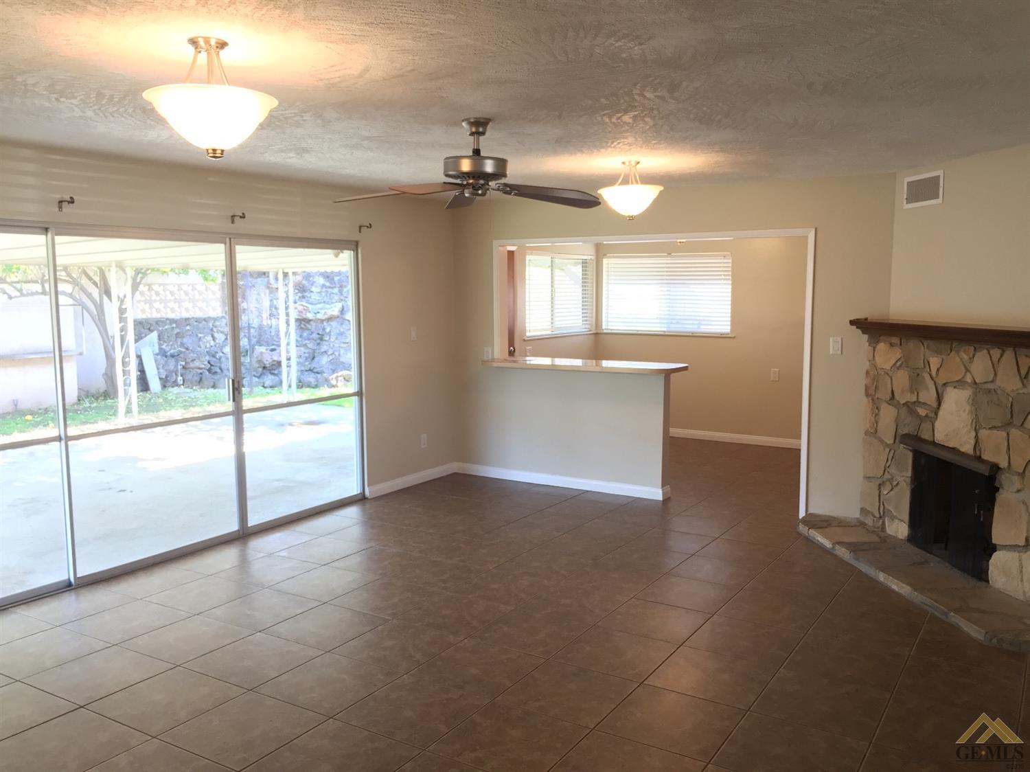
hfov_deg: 61.7
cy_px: 386
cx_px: 515
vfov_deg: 48.2
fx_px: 863
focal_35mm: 29
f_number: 2.2
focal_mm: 4.15
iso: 64
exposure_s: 1/30
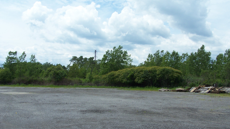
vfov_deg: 22.6
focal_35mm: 53
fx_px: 323
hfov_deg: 39.2
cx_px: 116
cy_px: 81
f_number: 4
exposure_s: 1/1000
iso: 80
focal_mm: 8
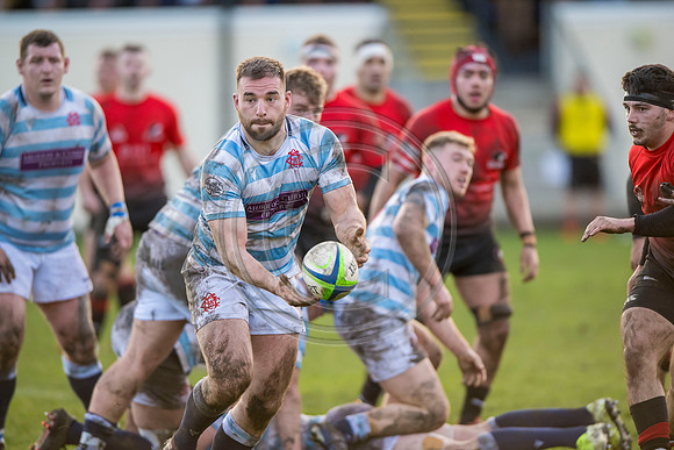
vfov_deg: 3.4
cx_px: 337
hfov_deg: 5.2
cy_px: 225
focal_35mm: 400
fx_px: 7490
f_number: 3.5
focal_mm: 400
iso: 2000
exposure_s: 1/2000
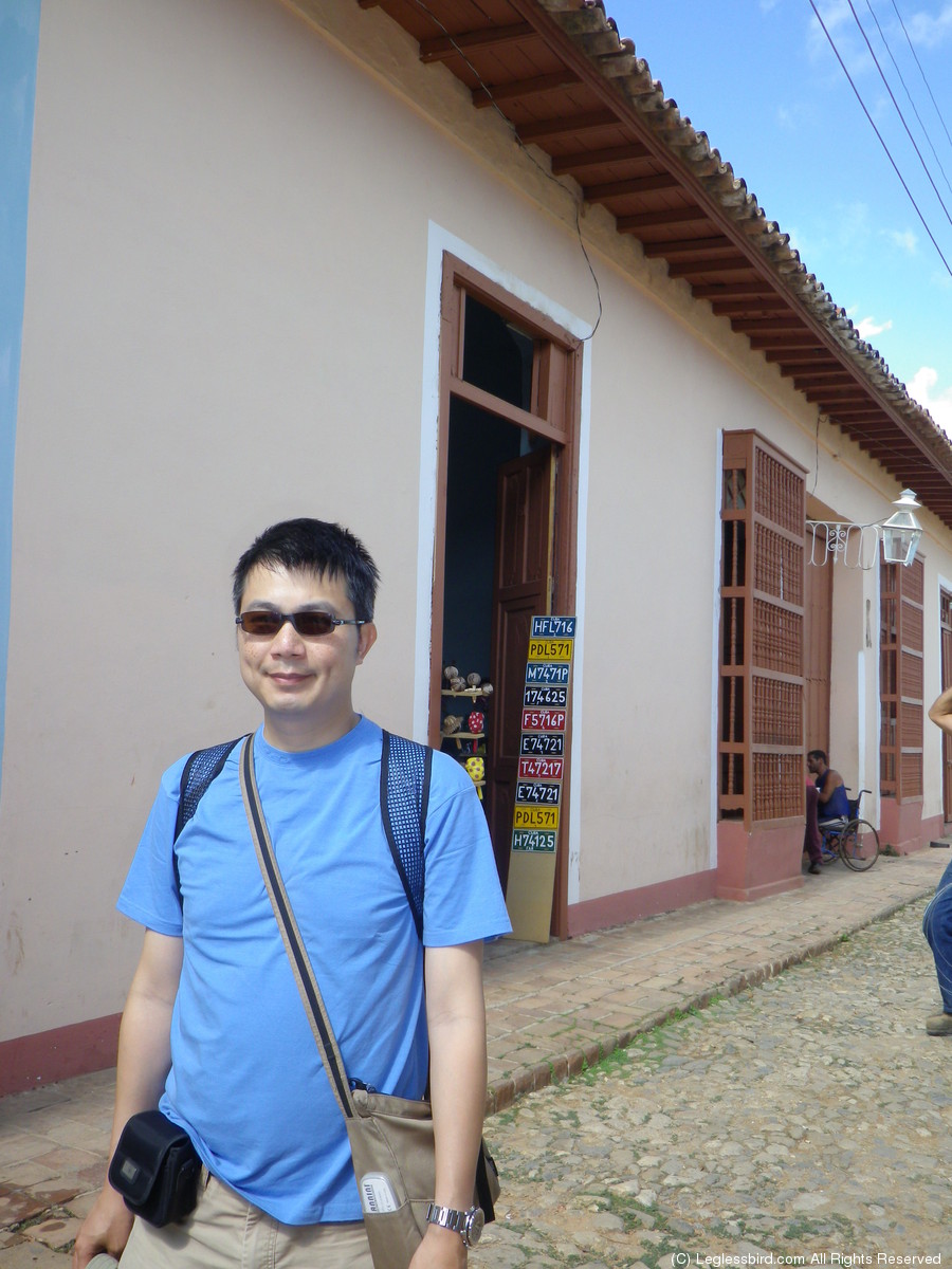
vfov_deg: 54.0
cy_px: 634
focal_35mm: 34
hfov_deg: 41.8
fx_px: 1247
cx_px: 476
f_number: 3.5
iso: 100
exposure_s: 1/400
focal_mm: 6.1
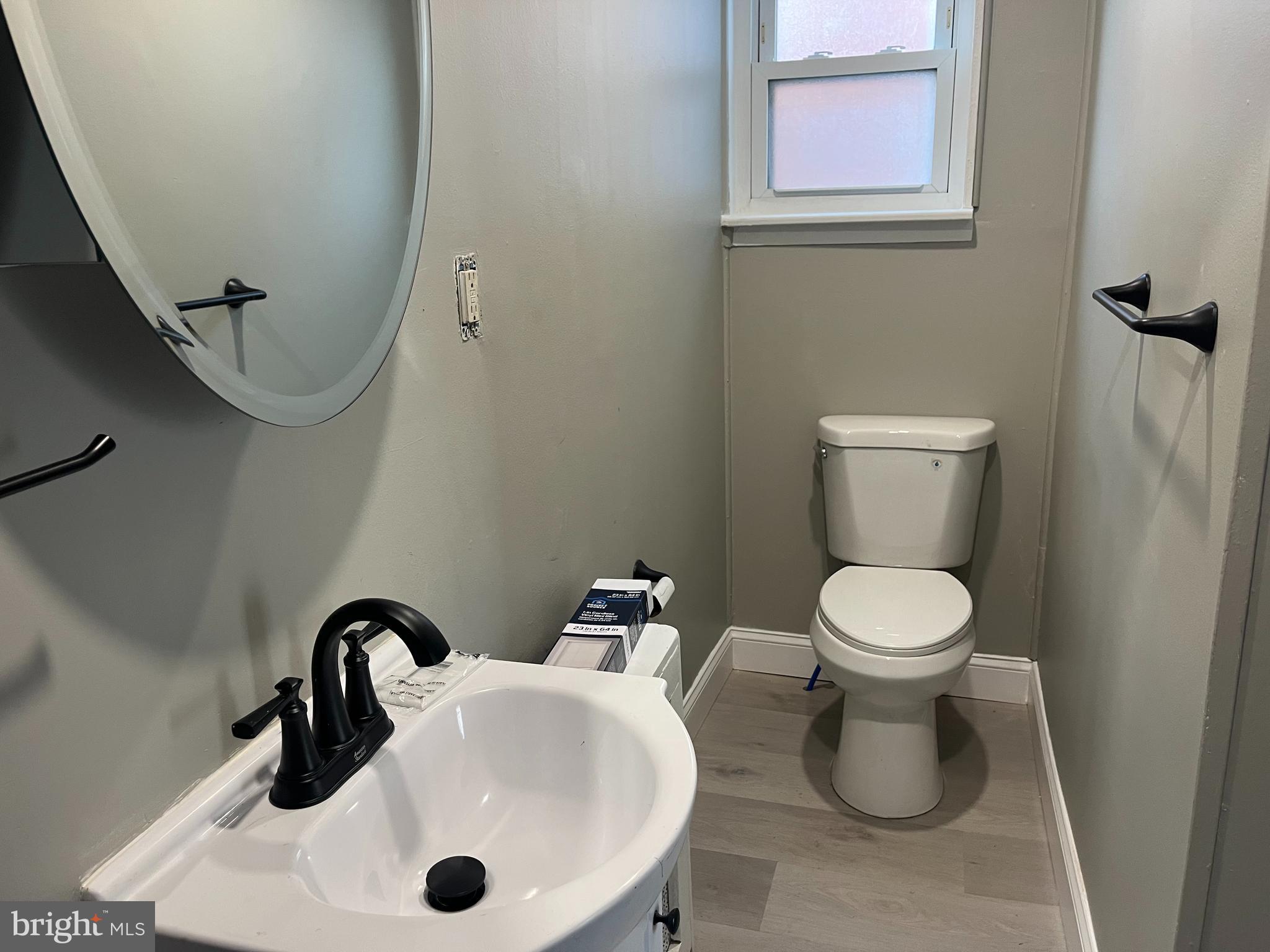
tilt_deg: -16.1
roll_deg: +1.9
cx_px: 635
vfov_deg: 53.1
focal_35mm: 26
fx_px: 954
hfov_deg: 67.3
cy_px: 476
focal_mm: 5.1
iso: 100
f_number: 1.6
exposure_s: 1/60
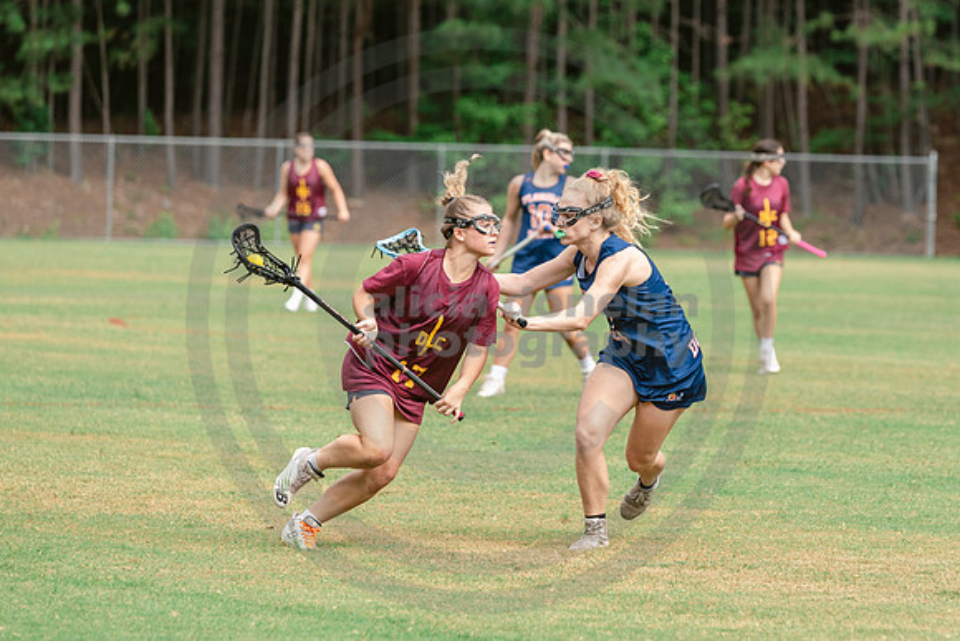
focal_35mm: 255
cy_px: 284
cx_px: 663
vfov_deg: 5.4
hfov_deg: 8.1
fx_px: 6808
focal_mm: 180
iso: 250
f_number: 4
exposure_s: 1/1000
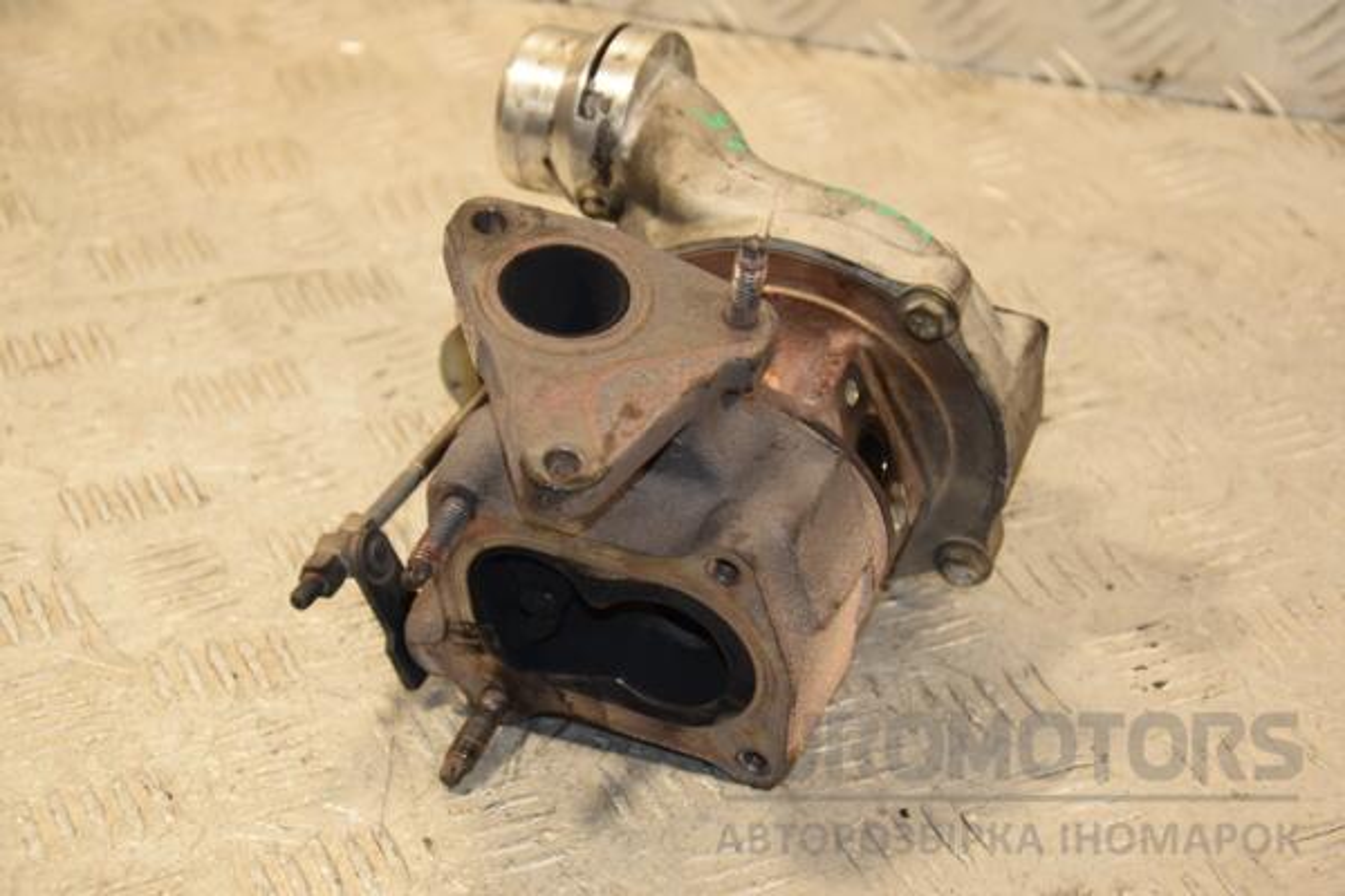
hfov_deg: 20.6
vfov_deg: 13.8
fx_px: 3698
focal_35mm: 99
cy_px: 448
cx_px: 672
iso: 800
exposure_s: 1/125
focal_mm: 66
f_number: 5.3
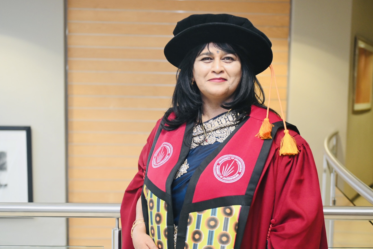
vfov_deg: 27.5
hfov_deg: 40.3
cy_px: 140
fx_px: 508
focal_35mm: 49
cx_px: 199
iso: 1250
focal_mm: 40
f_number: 2.8
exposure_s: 1/100
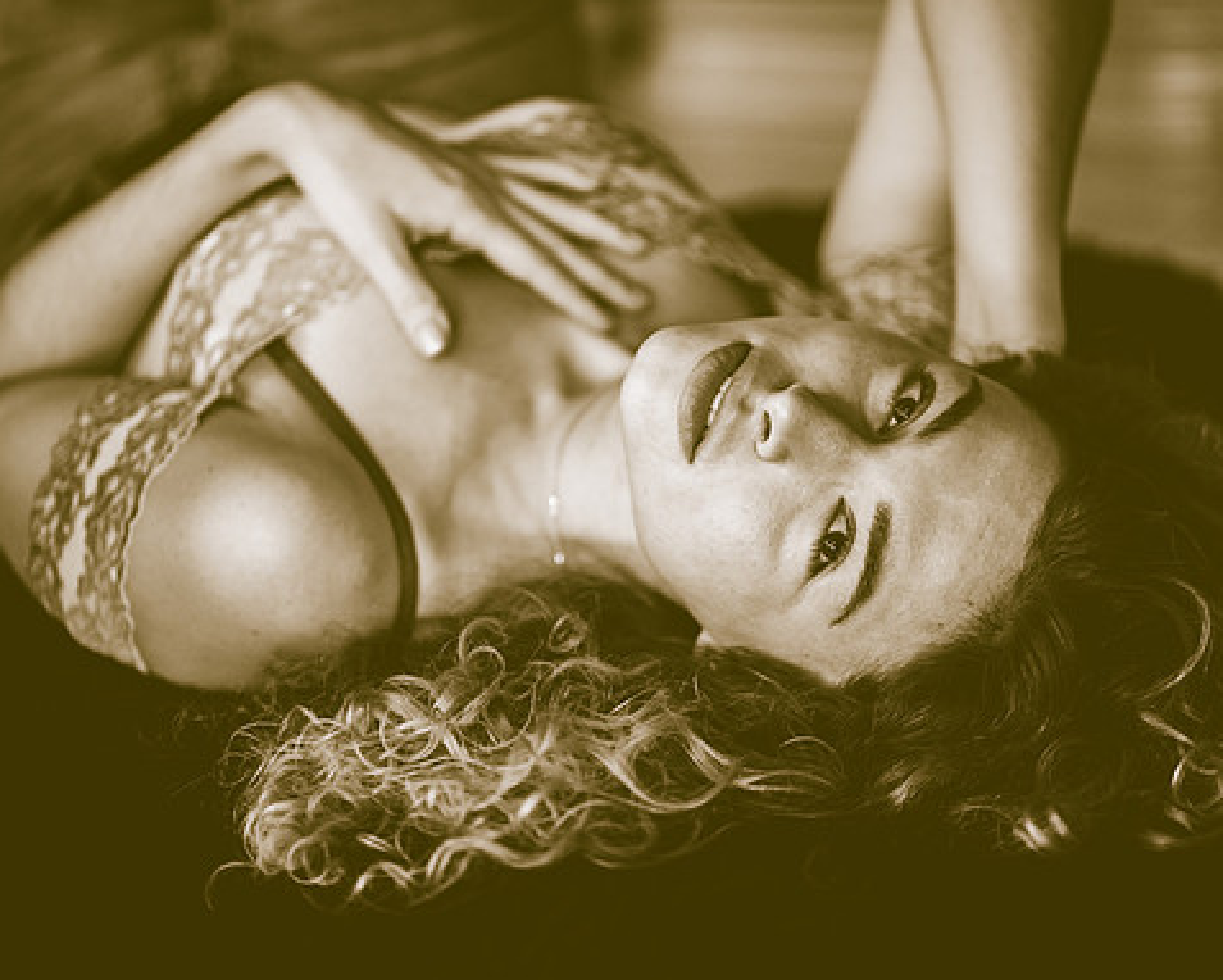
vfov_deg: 15.9
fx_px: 3512
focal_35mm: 97
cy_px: 489
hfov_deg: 19.8
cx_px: 636
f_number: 1.8
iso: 500
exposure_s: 1/200
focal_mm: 85
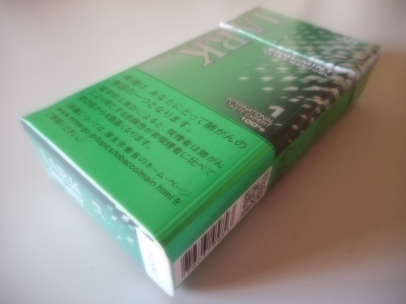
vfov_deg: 54.9
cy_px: 152
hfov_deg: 69.4
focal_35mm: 25
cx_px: 203
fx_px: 293
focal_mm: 4.5
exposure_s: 1/13
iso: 400
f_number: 3.7
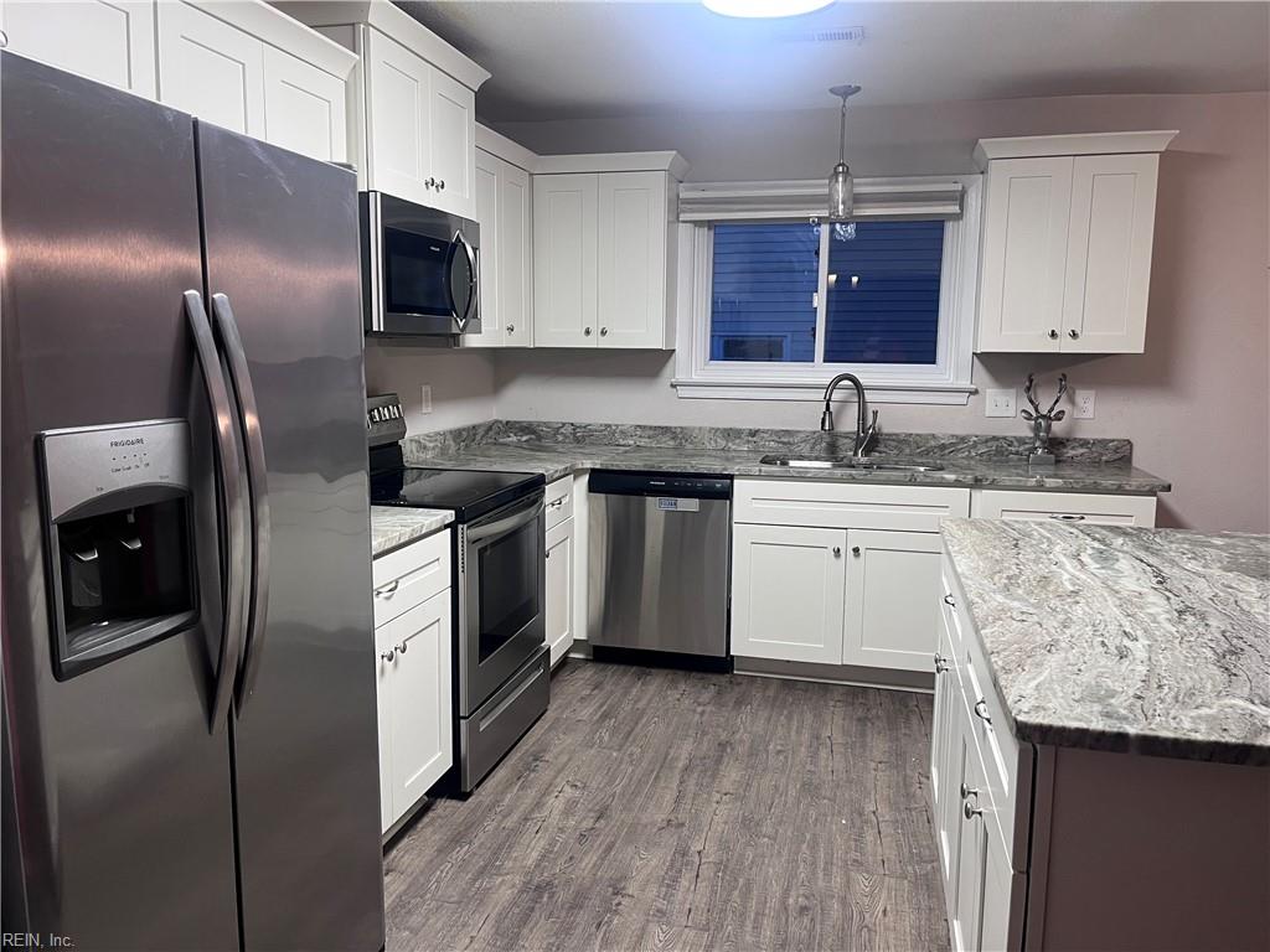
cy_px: 476
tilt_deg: -8.2
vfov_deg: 53.1
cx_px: 635
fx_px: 954
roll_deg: -0.7
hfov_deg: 67.3
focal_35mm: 26
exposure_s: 1/60
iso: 100
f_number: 1.6
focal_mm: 5.1
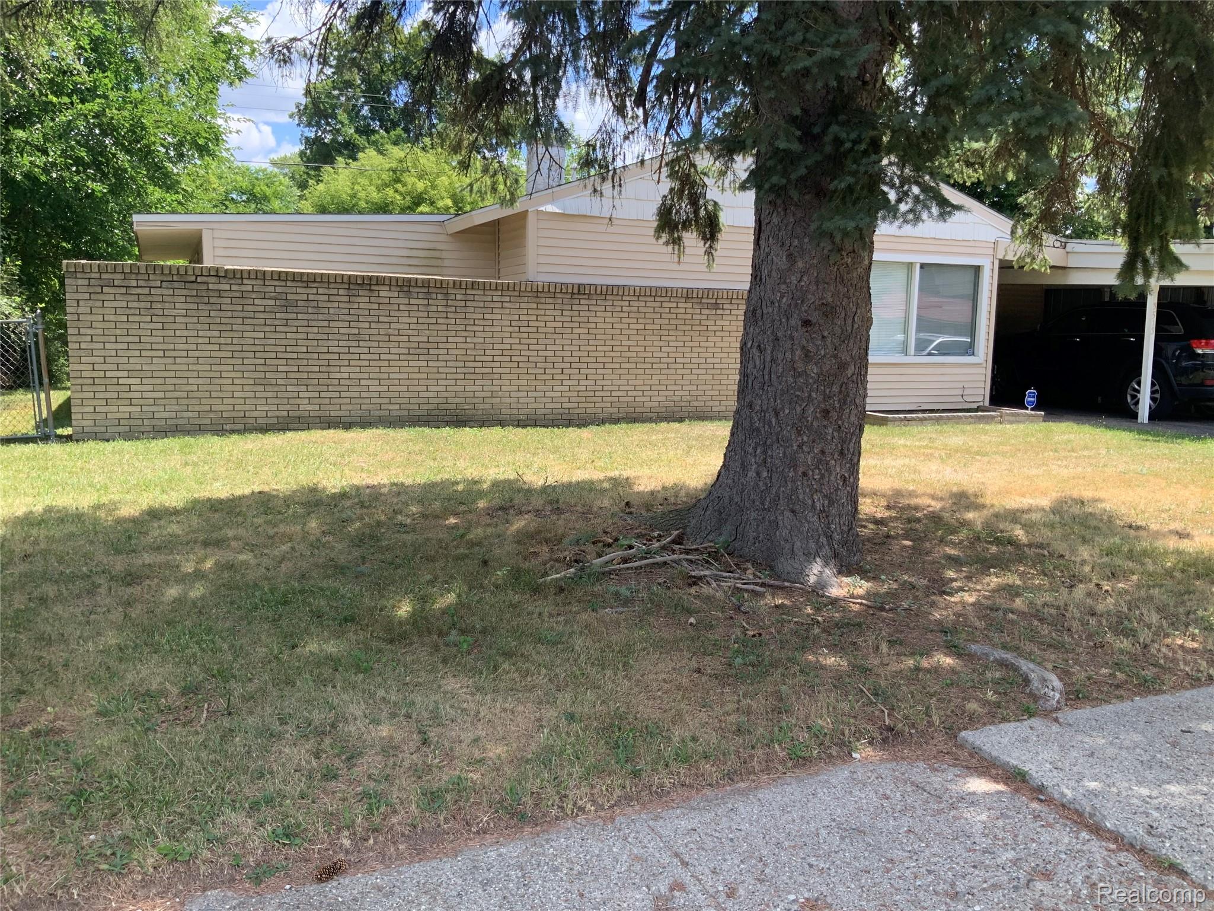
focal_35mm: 29
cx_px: 607
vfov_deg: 48.2
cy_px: 456
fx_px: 1017
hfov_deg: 61.7
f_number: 1.8
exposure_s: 1/478
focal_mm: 3
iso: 16
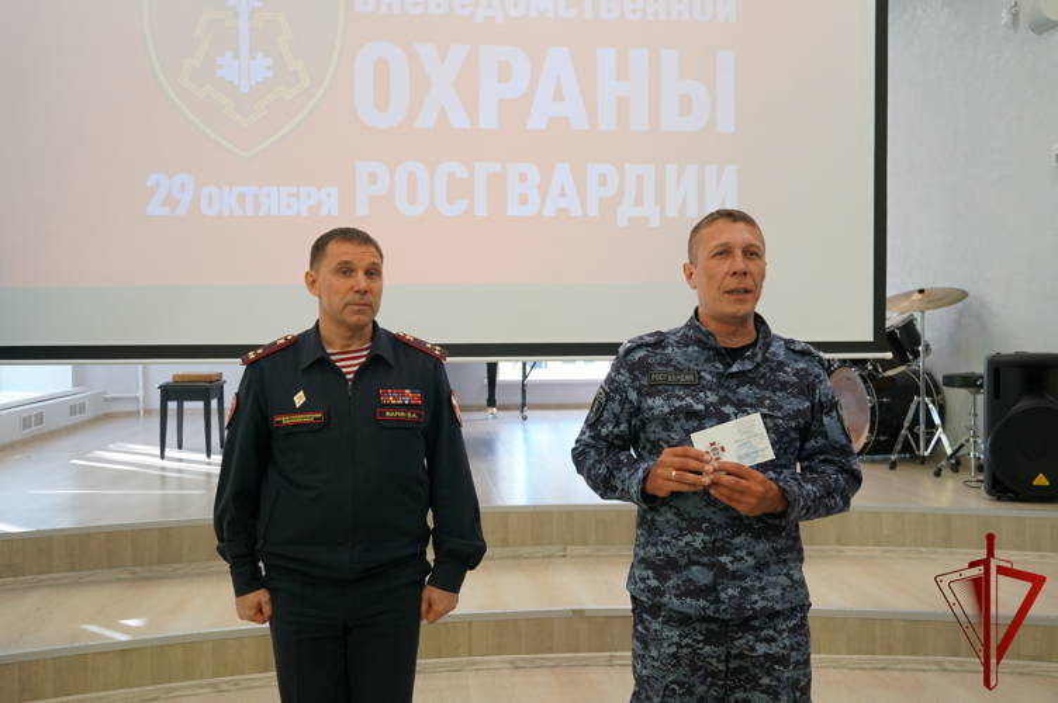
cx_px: 529
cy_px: 352
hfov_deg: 57.3
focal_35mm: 33
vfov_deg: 39.9
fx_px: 969
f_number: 4
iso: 640
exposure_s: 1/160
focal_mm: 22
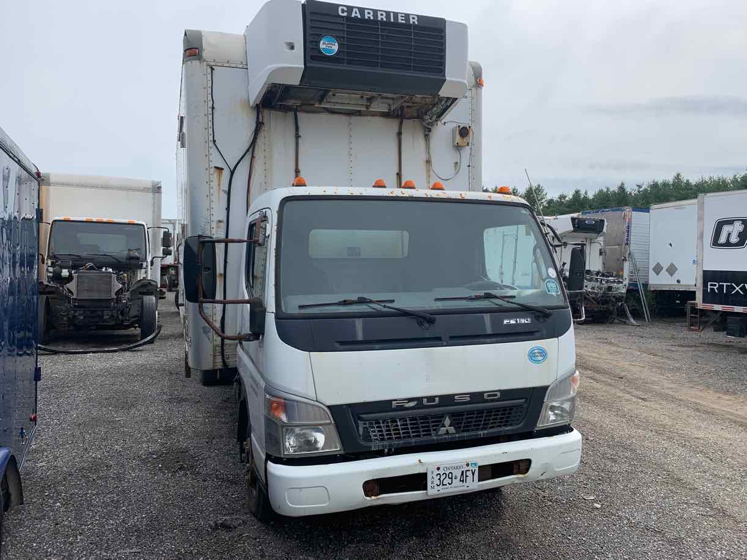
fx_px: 561
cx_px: 374
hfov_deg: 67.3
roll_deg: -2.9
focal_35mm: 26
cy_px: 280
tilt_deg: +0.1
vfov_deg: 53.0
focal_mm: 4.25
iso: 25
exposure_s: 1/2309
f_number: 1.8
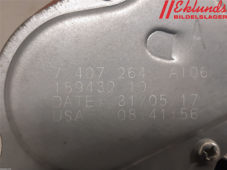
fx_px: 170
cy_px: 85
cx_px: 114
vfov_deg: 53.1
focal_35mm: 26
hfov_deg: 67.3
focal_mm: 3.93
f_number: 1.7
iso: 100
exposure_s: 1/50
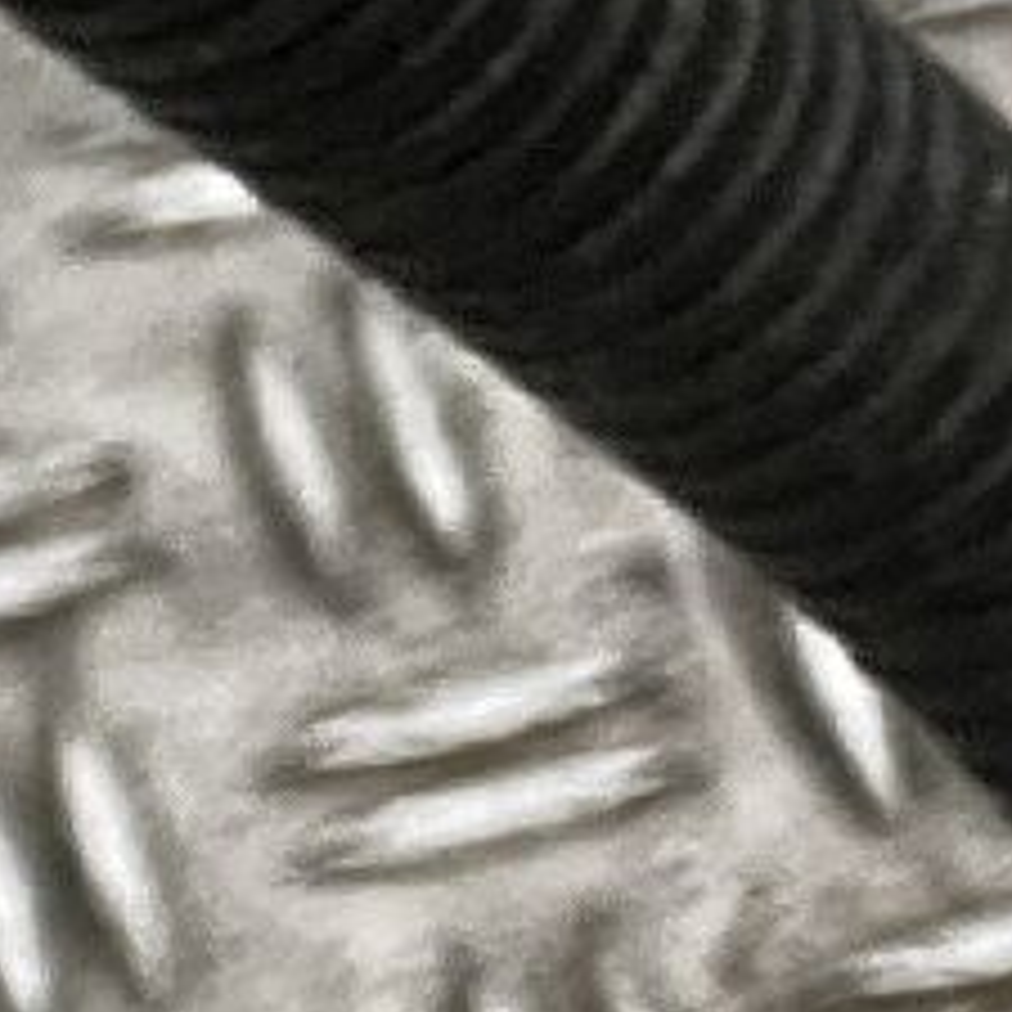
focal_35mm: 219
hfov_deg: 6.4
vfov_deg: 7.4
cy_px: 2611
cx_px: -3079
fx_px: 7244
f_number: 1.8
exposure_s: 1/100
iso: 40
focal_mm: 3
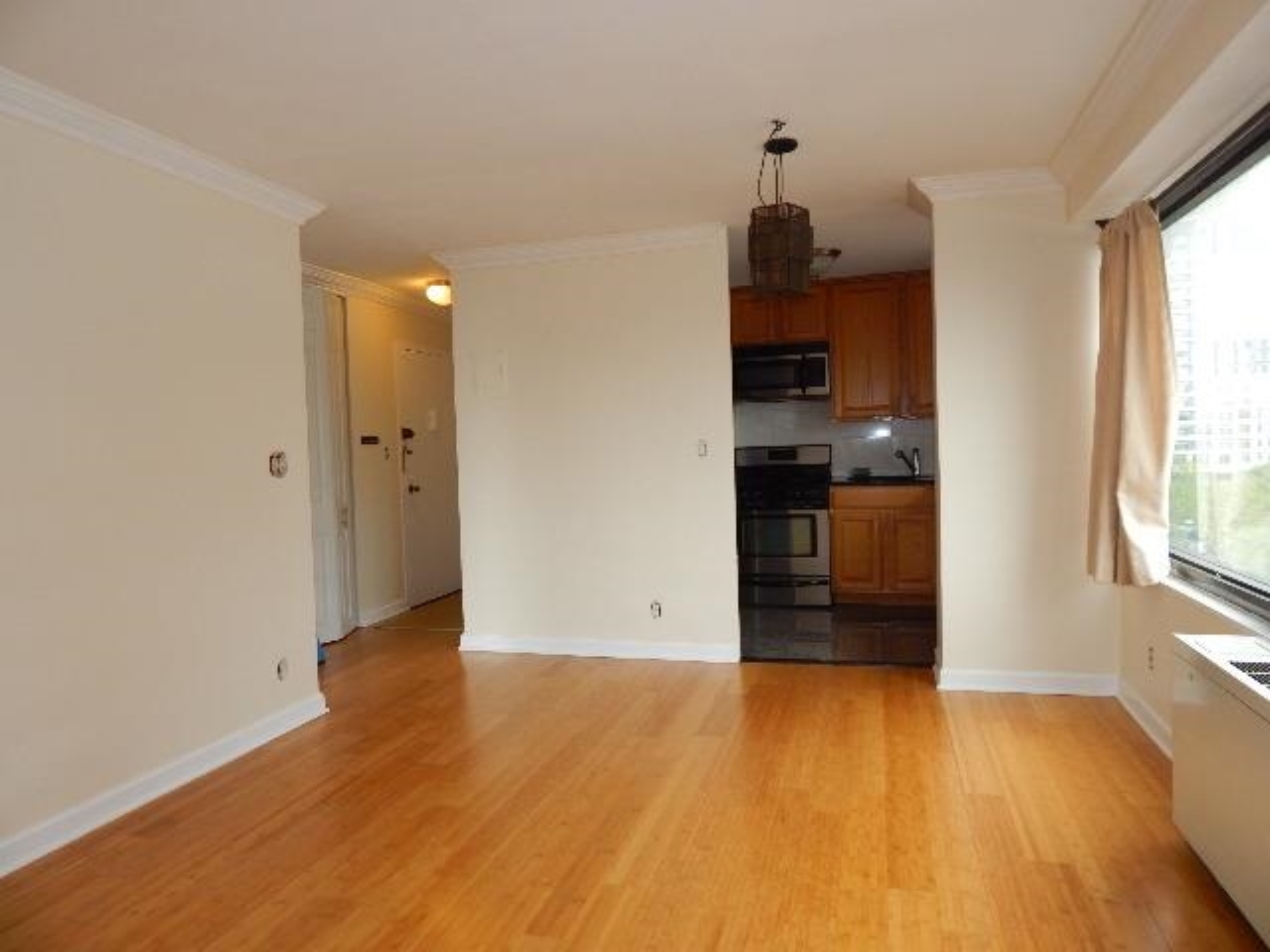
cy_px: 476
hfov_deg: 76.4
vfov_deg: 61.1
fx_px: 807
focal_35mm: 22
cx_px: 635
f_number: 3
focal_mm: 4
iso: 125
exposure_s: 1/80
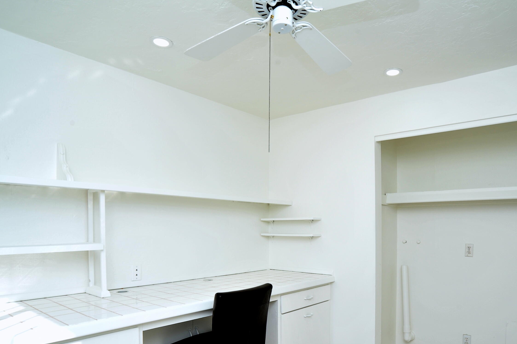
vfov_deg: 52.4
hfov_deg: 73.2
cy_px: 217
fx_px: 344
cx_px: 304
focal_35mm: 24
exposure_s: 1/125
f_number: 10
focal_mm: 18
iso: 500
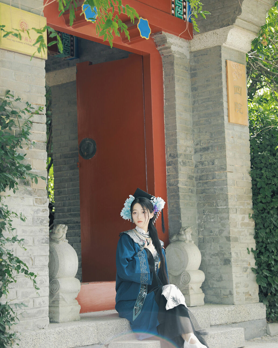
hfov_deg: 18.7
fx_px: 844
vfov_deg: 23.3
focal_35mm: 82
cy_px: 160
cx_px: 139
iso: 200
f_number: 2.8
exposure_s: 1/100
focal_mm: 67
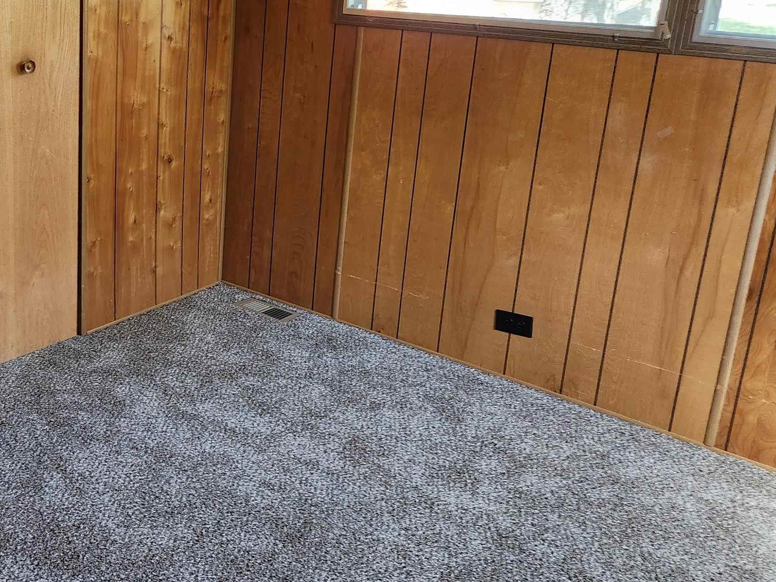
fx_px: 919
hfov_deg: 42.7
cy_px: 191
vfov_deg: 34.8
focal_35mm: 41
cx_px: 109
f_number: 1.8
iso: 320
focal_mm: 5.4
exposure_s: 1/120
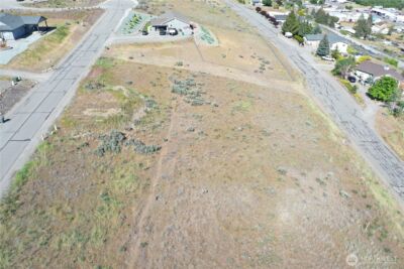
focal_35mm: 28
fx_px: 314
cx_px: 202
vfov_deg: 46.4
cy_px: 134
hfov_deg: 65.5
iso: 100
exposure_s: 1/320
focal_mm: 10.26
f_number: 5.6
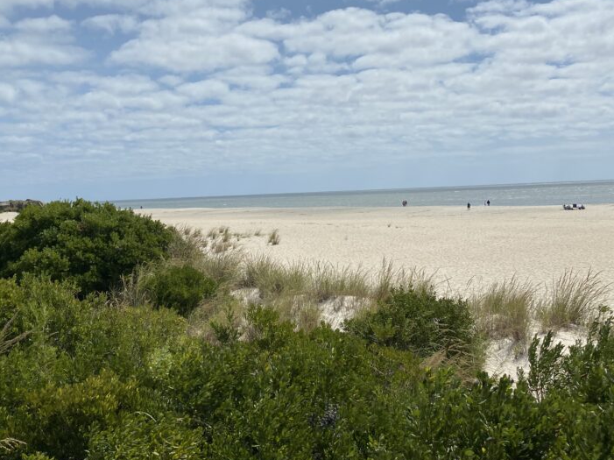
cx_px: 181
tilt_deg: +2.1
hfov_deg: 47.8
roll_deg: +1.9
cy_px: 178
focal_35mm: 38
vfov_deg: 37.5
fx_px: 674
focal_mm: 4.25
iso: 32
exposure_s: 1/8197
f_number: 1.8
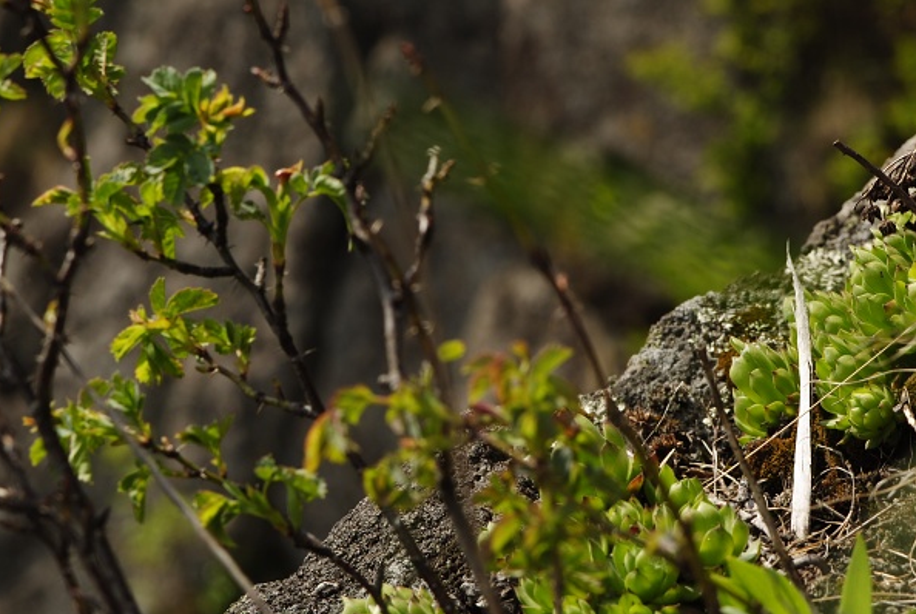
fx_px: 4375
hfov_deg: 11.9
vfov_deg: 8.0
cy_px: 228
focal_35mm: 172
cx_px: 588
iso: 100
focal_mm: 85
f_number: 9
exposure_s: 1/160
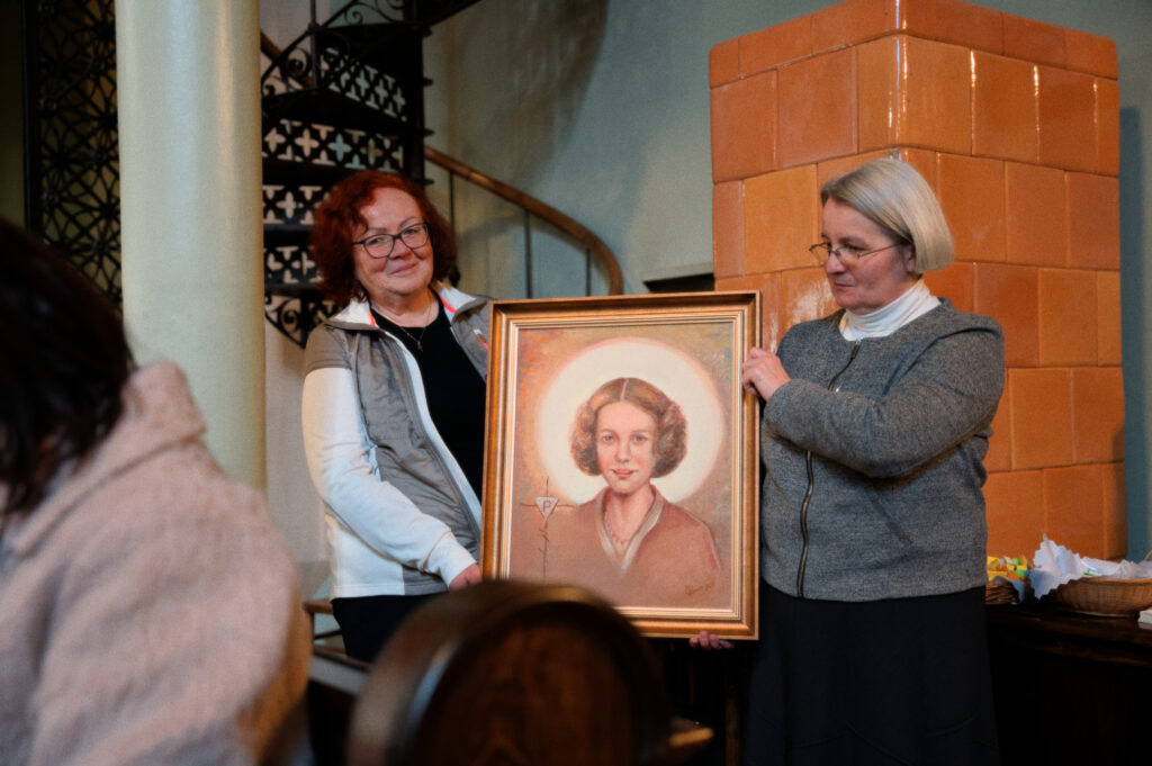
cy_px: 383
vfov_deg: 33.0
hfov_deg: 48.1
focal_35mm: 40
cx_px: 576
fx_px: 1292
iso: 1250
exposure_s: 1/125
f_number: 2.8
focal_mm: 40.4
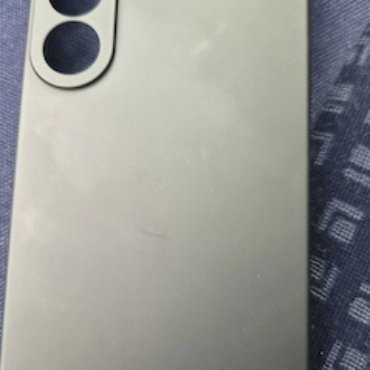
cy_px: 204
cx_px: 187
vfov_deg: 48.4
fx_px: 411
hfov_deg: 48.4
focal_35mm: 34
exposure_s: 1/100
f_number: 1.8
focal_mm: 5.4
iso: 250
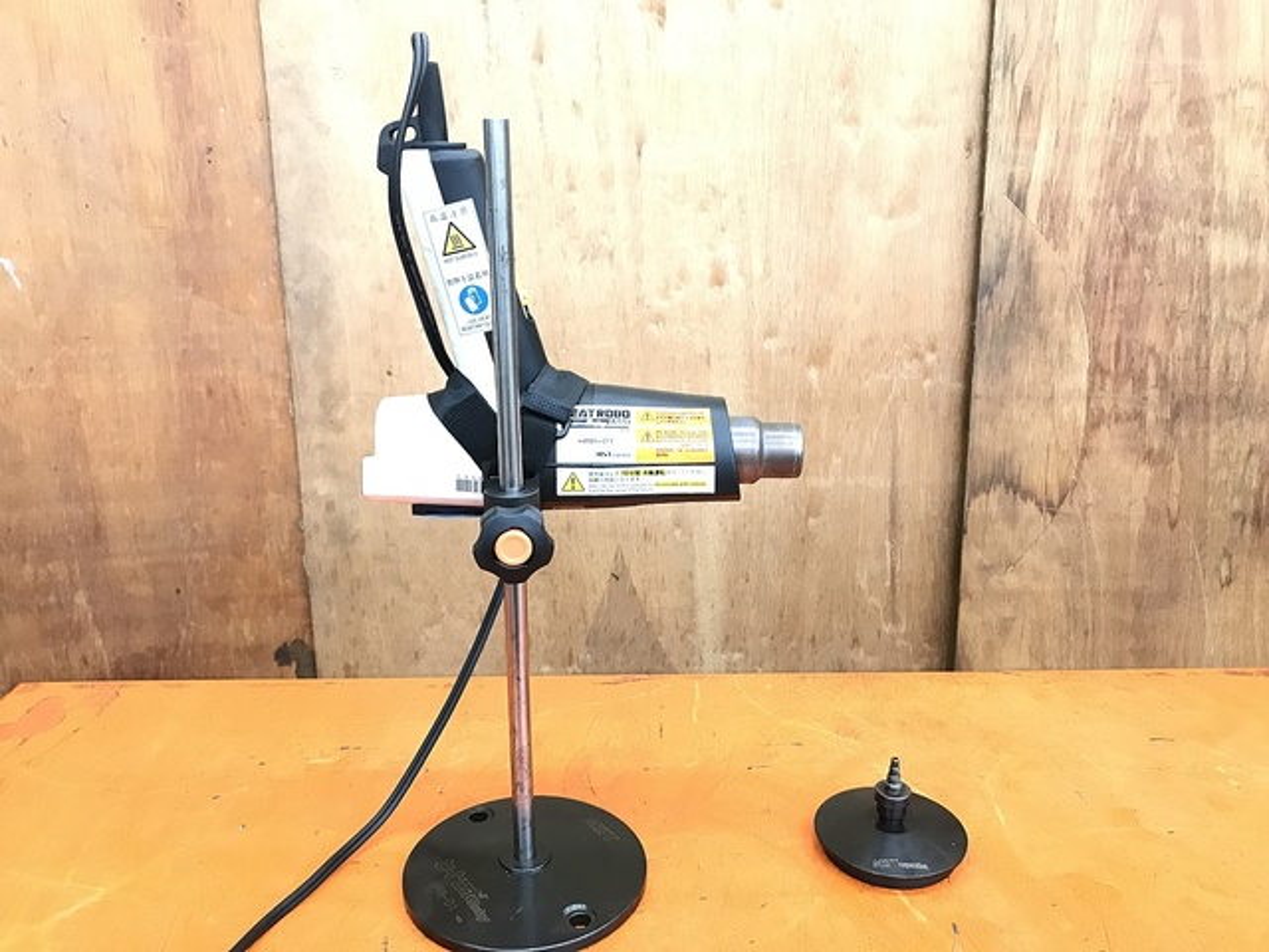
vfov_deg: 49.7
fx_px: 1026
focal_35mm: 28
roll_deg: +0.7
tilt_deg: -16.6
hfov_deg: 63.4
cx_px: 634
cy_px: 476
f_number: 1.8
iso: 80
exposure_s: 1/15
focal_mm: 3.99
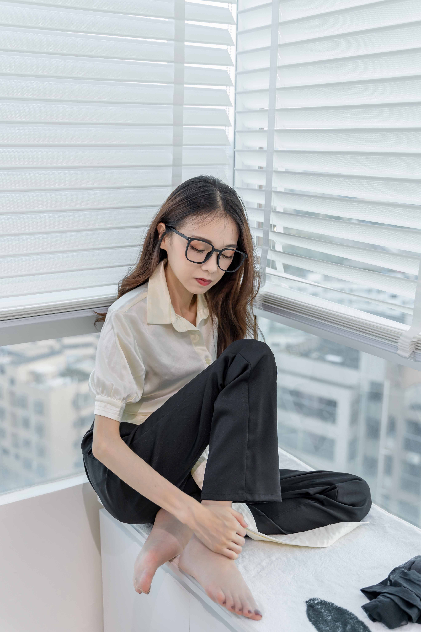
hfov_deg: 33.4
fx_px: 702
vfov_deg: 48.5
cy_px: 316
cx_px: 210
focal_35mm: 40
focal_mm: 40
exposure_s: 1/100
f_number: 3.2
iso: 200
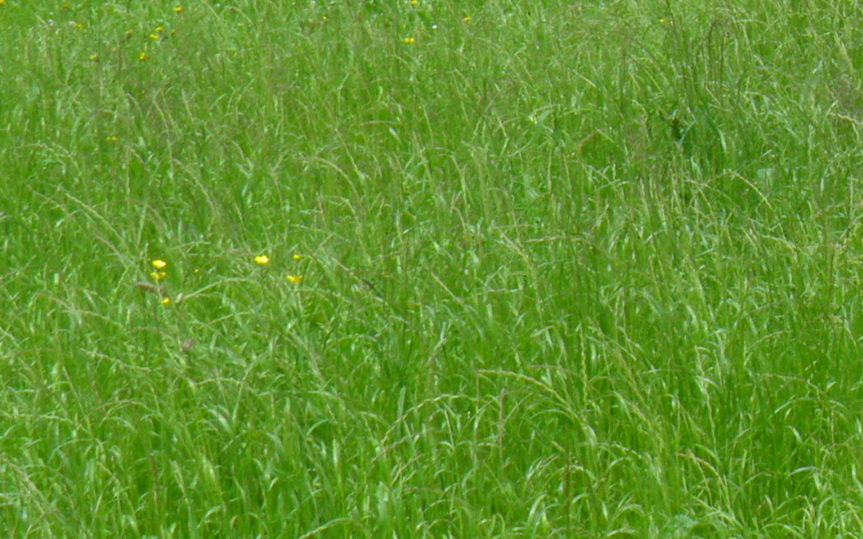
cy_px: -399
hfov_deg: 12.7
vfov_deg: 8.1
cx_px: 1333
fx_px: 3669
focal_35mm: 156
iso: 50
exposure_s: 1/160
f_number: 6
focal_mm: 7.9
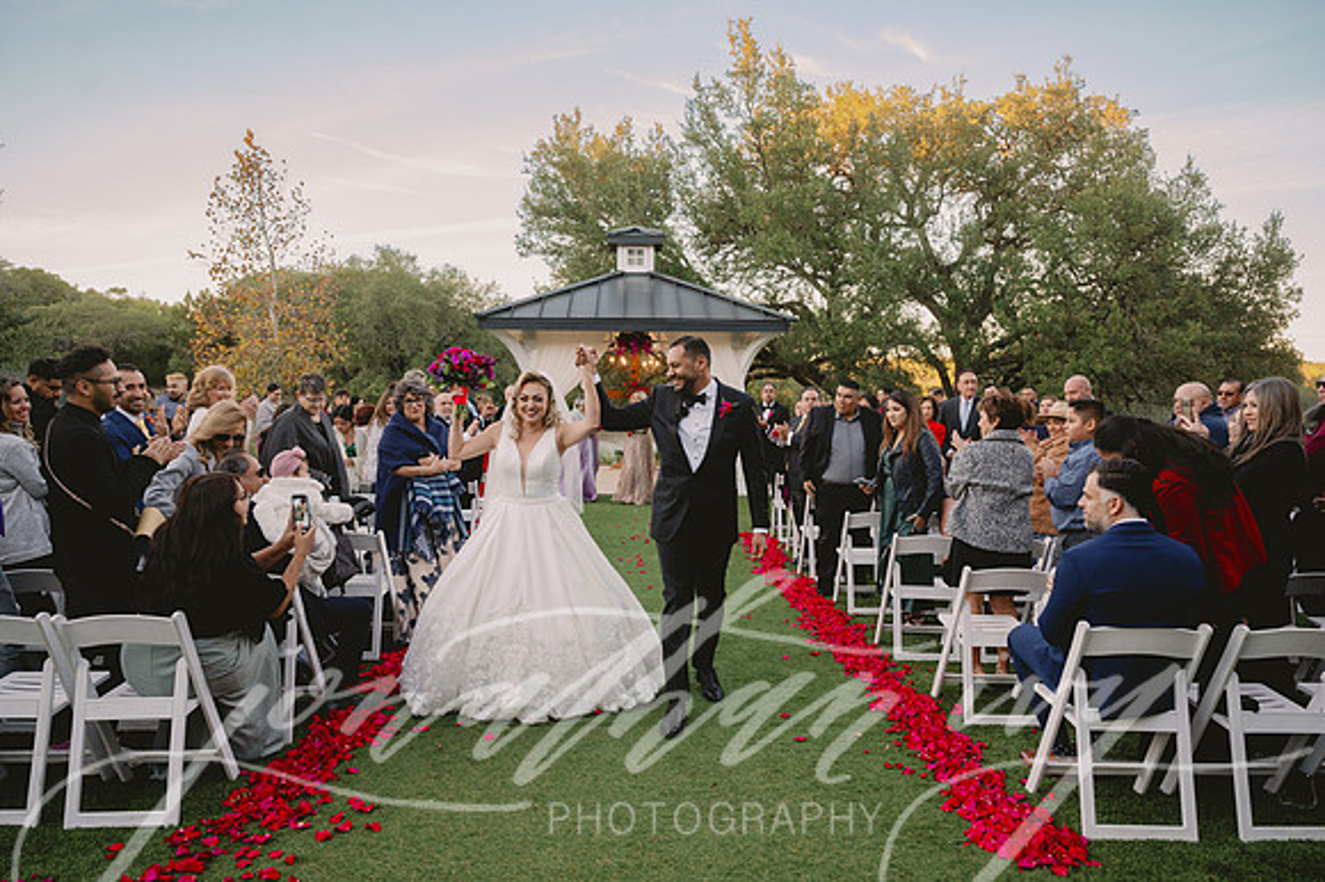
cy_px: 441
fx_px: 883
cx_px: 662
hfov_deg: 73.8
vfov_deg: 53.1
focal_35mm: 24
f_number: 3.5
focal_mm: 24
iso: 800
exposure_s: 1/500
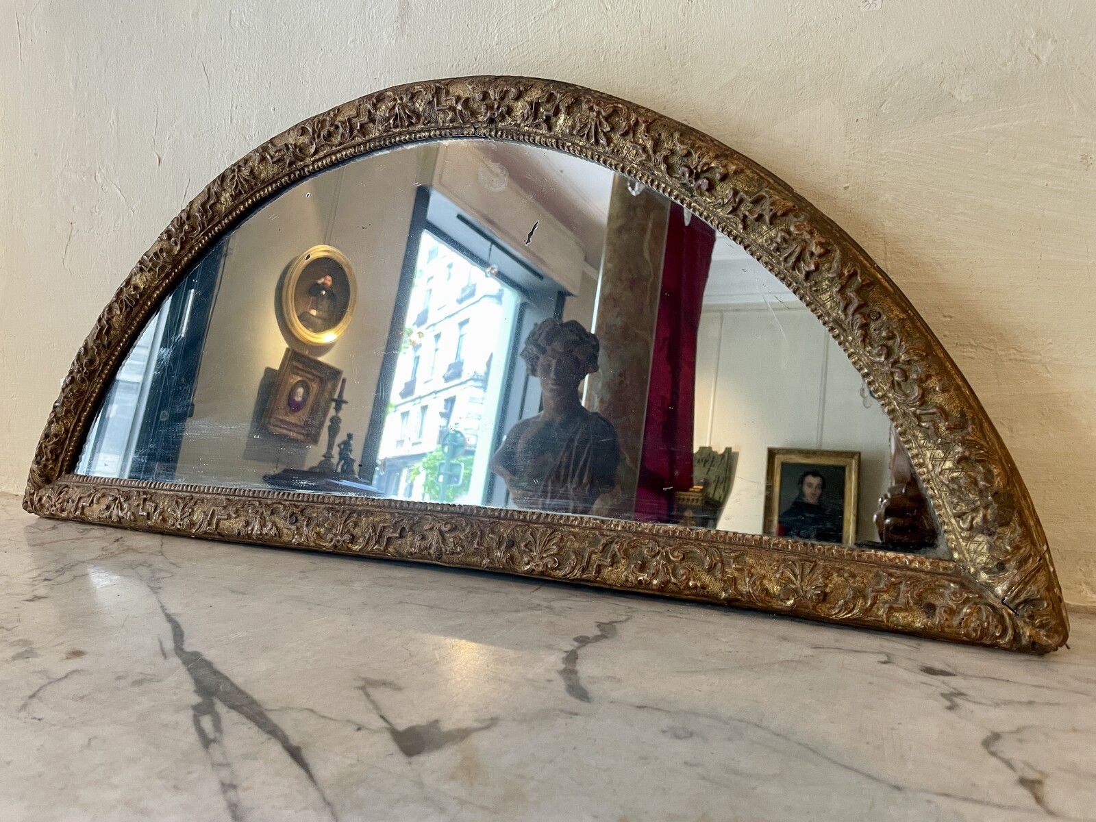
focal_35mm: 26
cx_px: 548
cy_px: 411
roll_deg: +0.3
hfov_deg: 67.3
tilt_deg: -3.6
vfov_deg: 53.1
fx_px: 823
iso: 160
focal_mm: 4.2
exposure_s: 1/50
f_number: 1.6
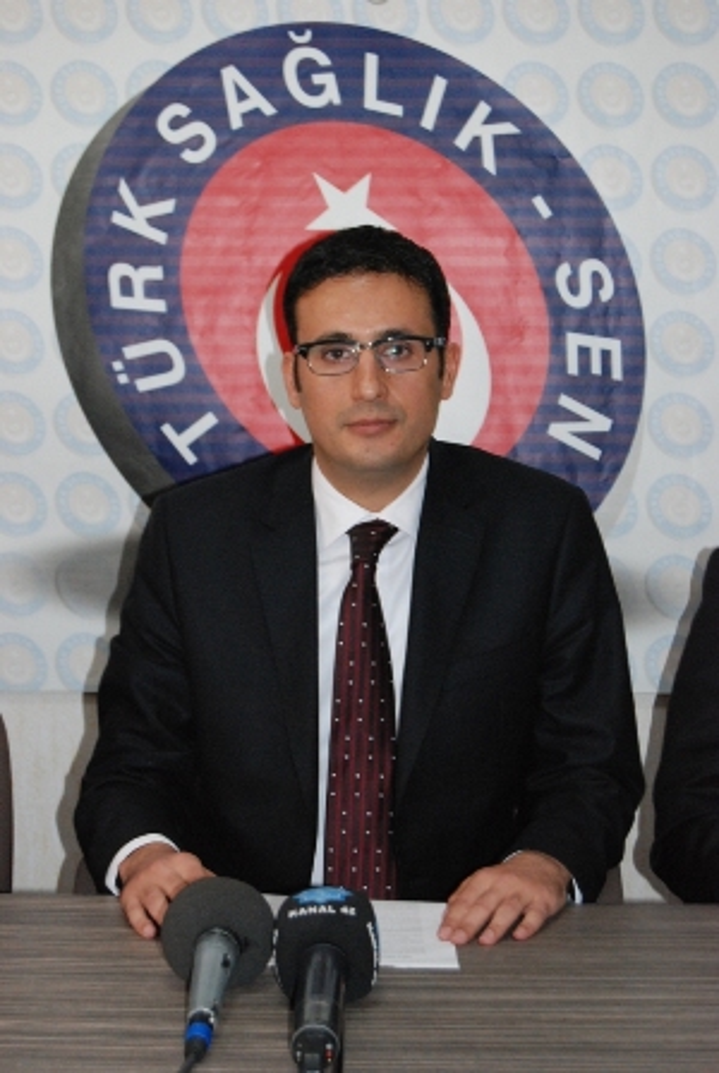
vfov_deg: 28.0
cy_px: 536
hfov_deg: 19.0
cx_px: 360
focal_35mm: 72
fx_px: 2150
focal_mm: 48
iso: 1600
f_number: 5.6
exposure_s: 1/60
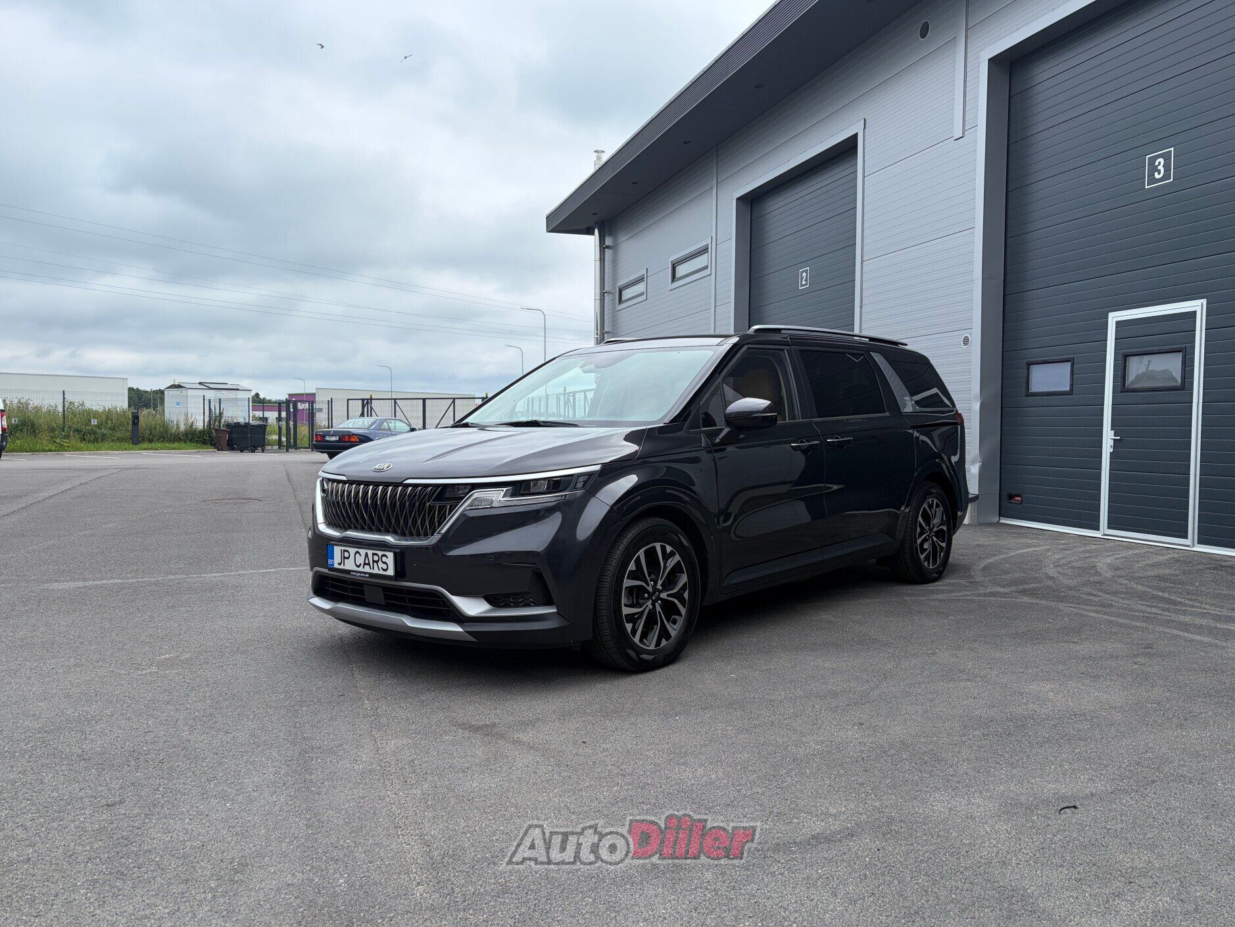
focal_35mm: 27
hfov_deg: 65.3
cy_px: 454
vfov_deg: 51.4
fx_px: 963
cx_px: 631
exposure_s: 1/2075
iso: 50
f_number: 1.6
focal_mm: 5.96
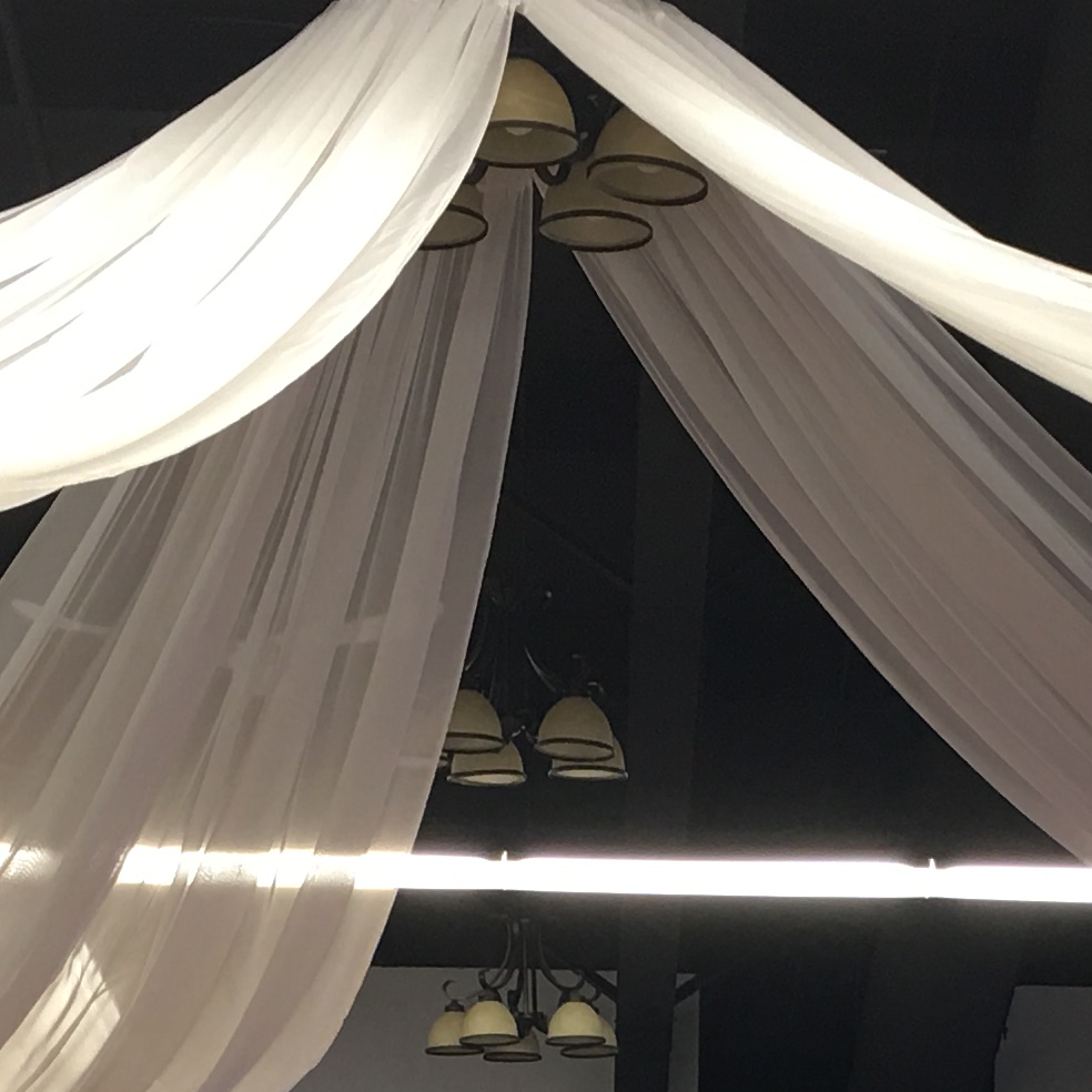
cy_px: 1449
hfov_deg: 16.5
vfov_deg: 15.7
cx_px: 843
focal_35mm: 105
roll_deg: -1.3
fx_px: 3747
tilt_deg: +1.6
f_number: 2.2
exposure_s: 1/15
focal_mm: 4.15
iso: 25
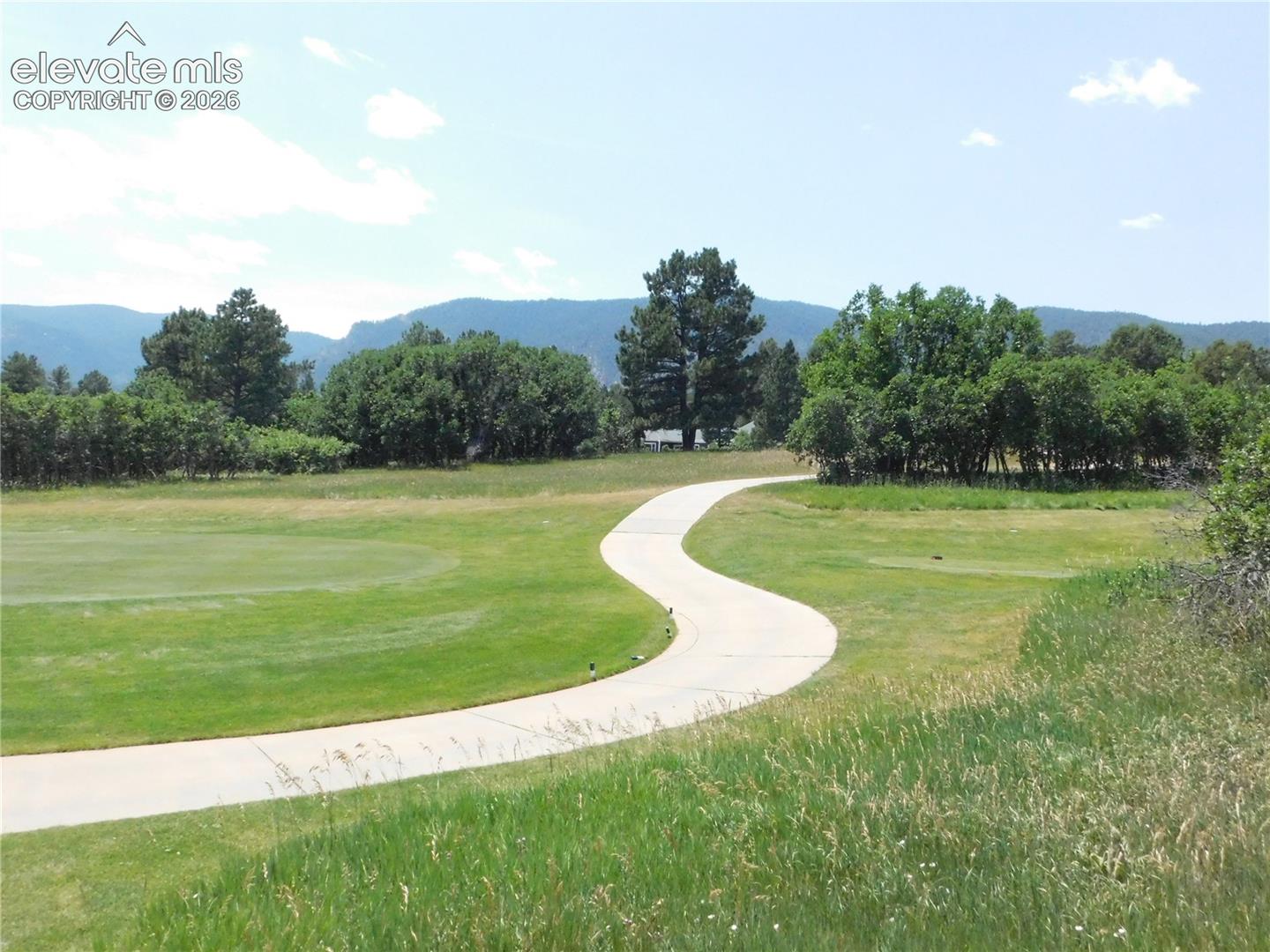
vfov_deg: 46.8
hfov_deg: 60.0
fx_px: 1101
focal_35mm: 30
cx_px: 635
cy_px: 476
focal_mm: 5.3
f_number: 6.4
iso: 800
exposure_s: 1/1500
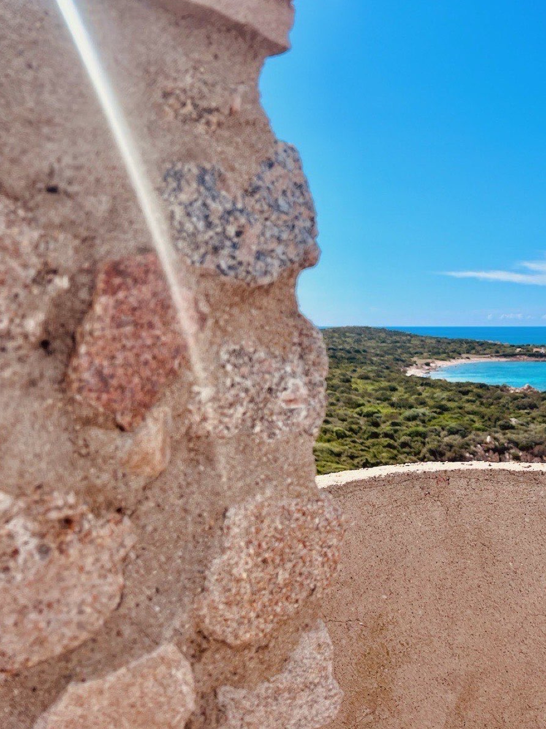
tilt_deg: -3.2
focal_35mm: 35
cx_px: 480
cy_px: 363
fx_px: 736
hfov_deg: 38.2
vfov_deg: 52.6
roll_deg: -1.0
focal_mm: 5.7
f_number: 1.5
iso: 50
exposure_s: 1/5882
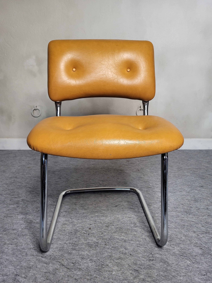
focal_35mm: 26
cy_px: 142
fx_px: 212
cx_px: 106
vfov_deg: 67.3
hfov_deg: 53.1
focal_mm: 5.4
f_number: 1.8
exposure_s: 1/42
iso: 200
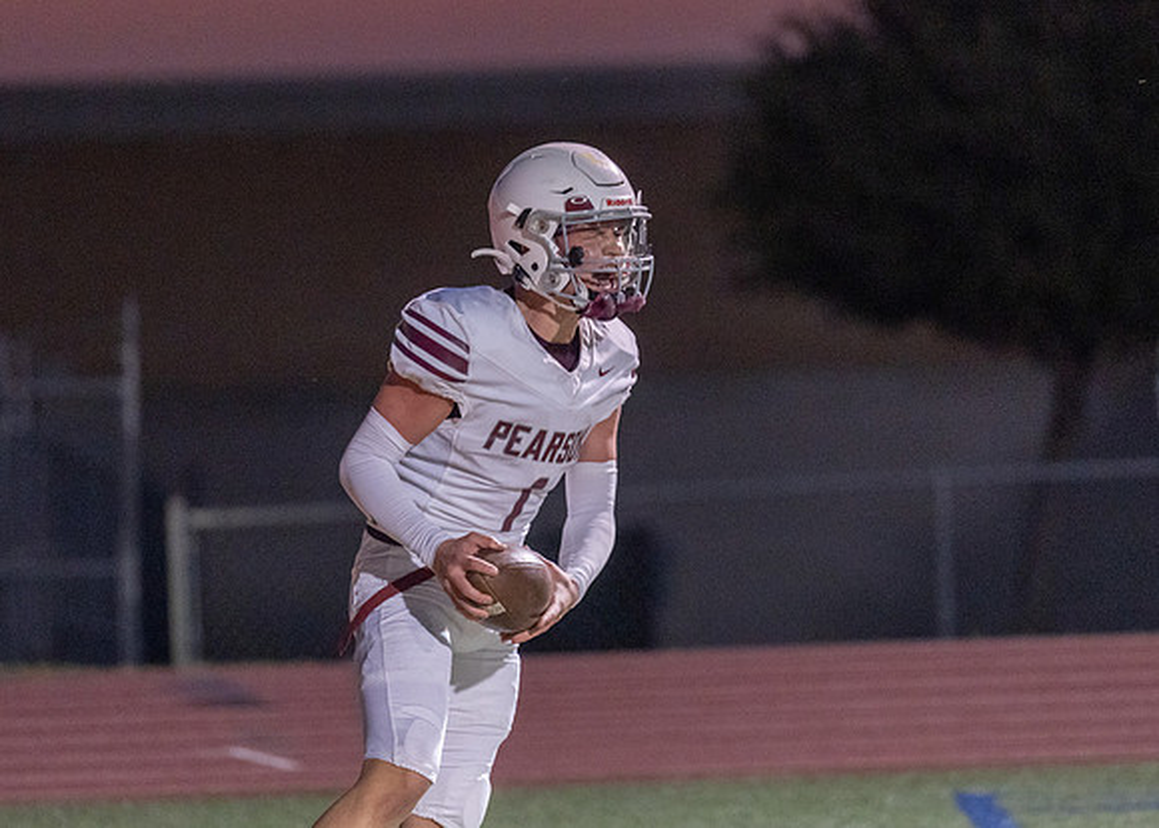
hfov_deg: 5.9
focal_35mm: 344
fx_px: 11319
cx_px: 657
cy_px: 374
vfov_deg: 4.2
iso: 2000
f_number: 2.8
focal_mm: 200
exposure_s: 1/400
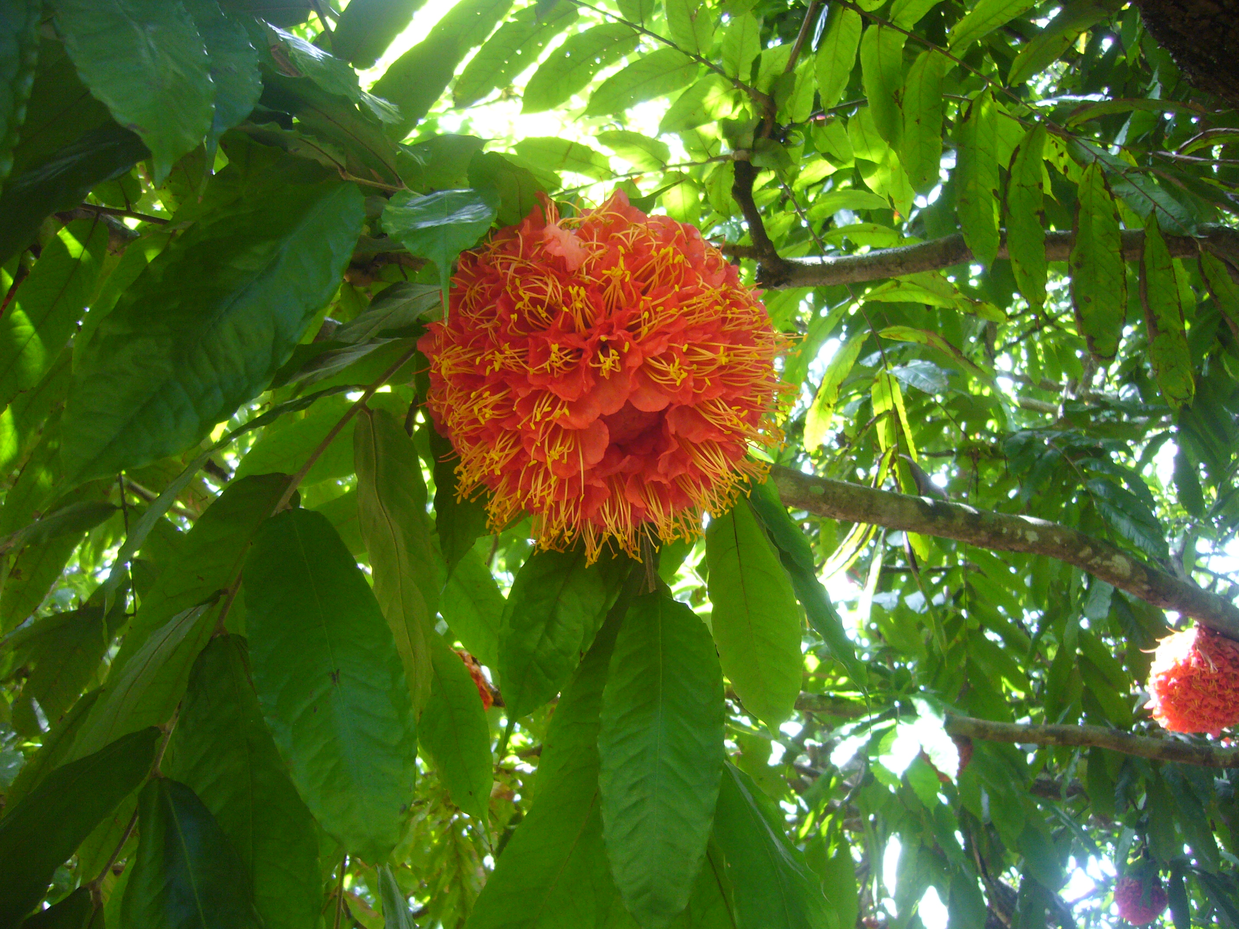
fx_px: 1253
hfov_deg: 52.6
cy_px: 464
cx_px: 620
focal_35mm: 35
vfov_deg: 40.7
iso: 100
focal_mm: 5.8
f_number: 2.8
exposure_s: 1/30
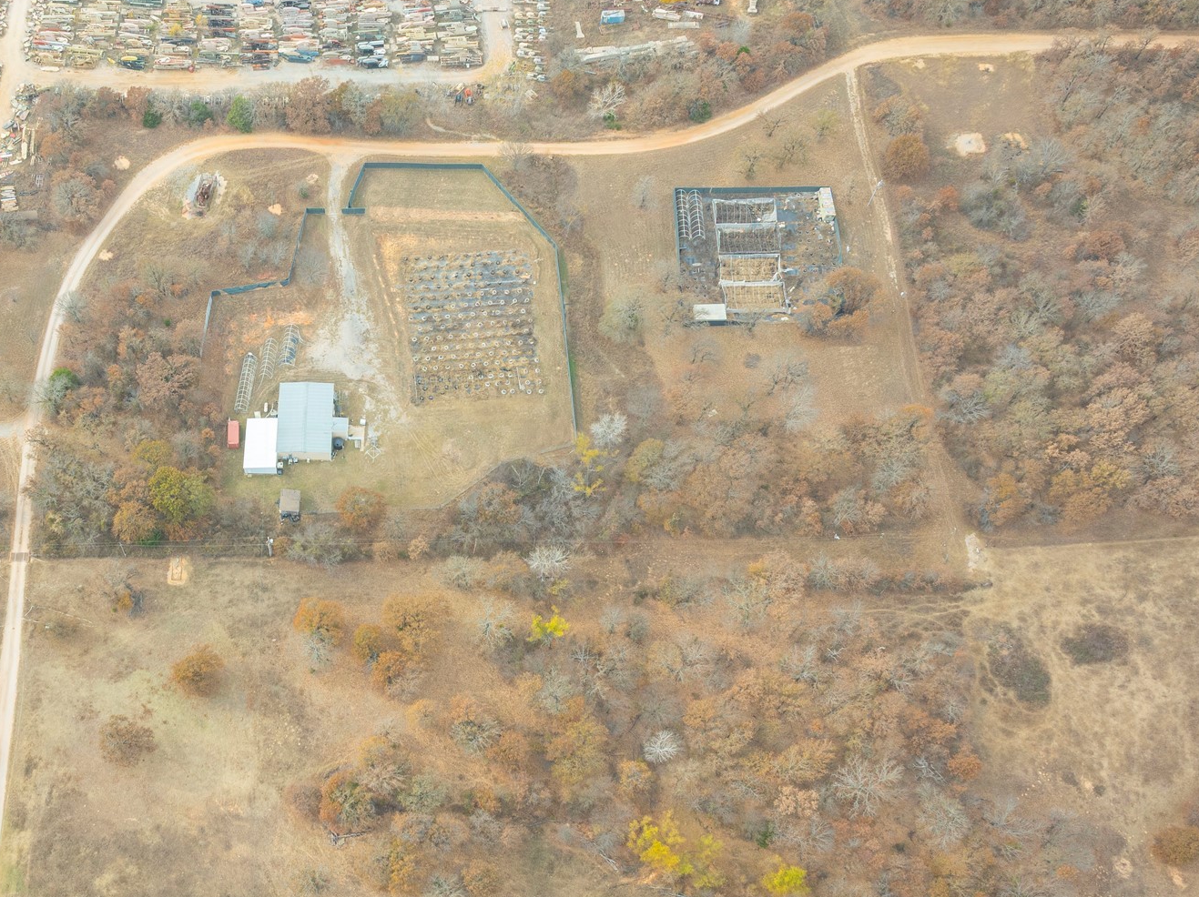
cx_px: 366
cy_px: 466
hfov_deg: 51.3
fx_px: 1212
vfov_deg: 40.6
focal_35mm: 35
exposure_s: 1/80
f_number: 7.1
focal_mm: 12.29
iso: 100
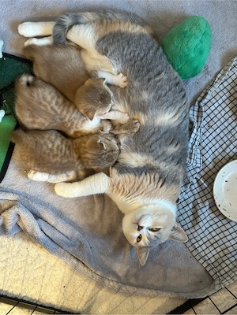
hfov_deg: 30.3
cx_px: 118
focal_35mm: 48
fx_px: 438
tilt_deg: -86.4
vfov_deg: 39.7
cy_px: 158
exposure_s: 1/50
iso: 250
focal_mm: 6.86
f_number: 1.78
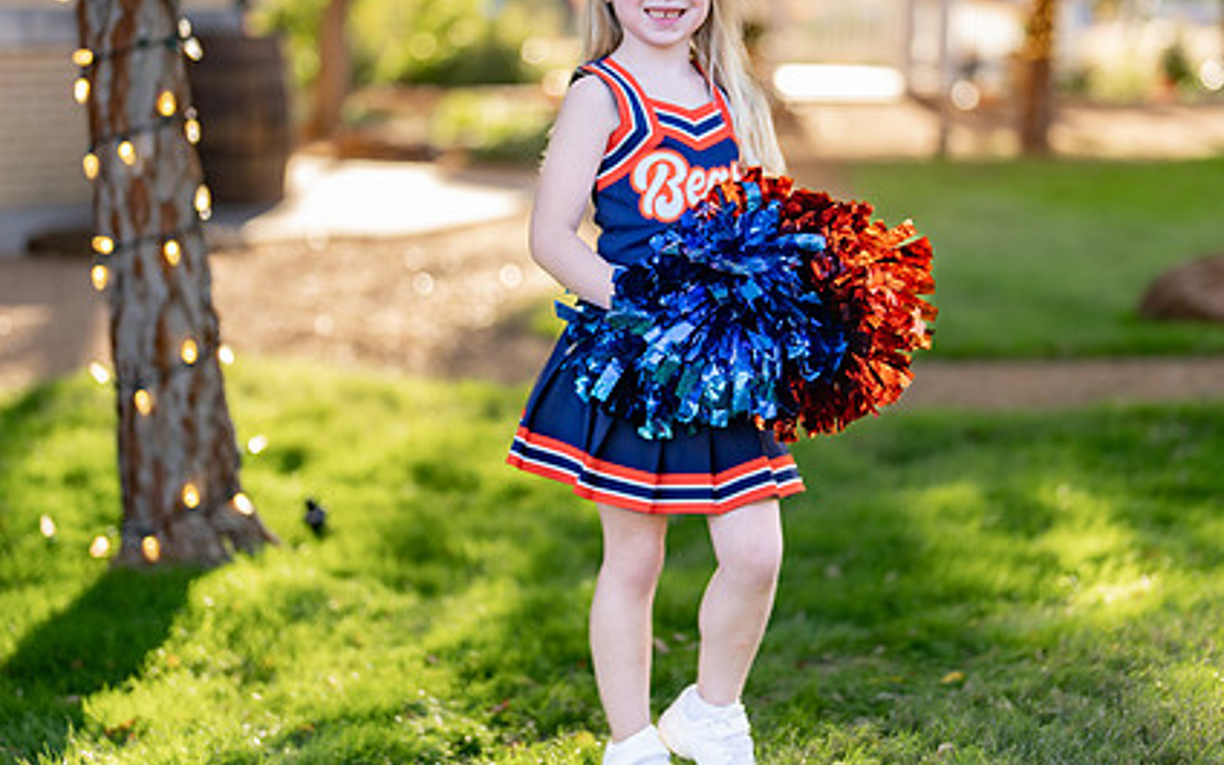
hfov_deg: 25.8
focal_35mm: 80
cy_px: 292
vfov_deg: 16.3
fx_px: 2669
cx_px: 720
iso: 100
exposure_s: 1/800
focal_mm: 50
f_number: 1.2
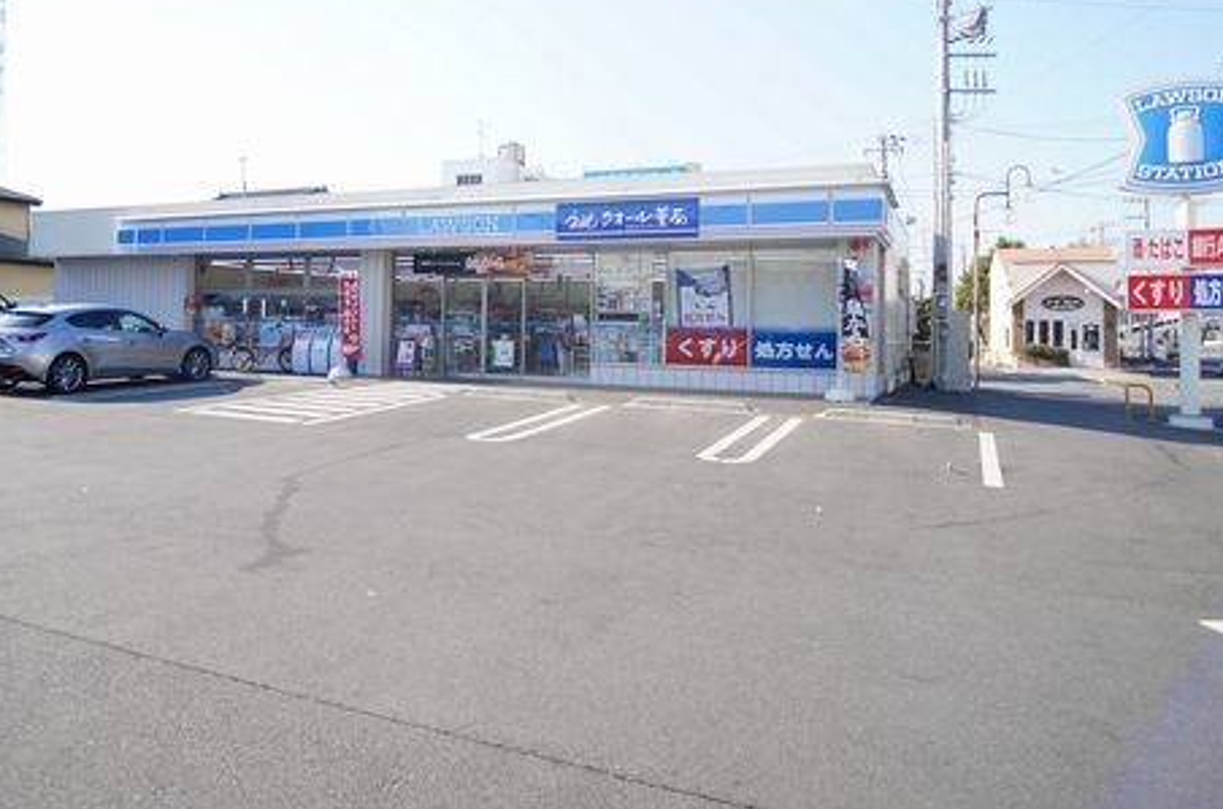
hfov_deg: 55.8
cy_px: 279
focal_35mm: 34
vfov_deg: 38.3
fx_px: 1152
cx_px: 541
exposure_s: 1/1600
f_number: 2.8
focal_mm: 16
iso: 200
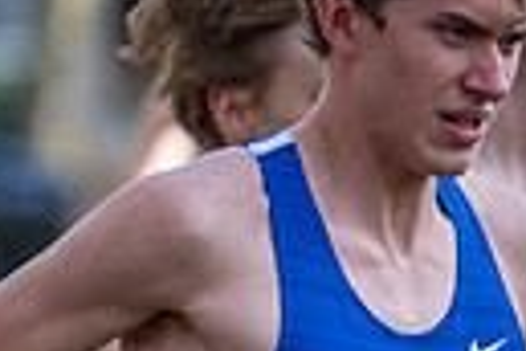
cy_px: 556
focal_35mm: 1430
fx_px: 20892
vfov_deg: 1.0
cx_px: 410
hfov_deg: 1.4
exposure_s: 1/1000
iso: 160
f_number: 2.8
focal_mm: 190
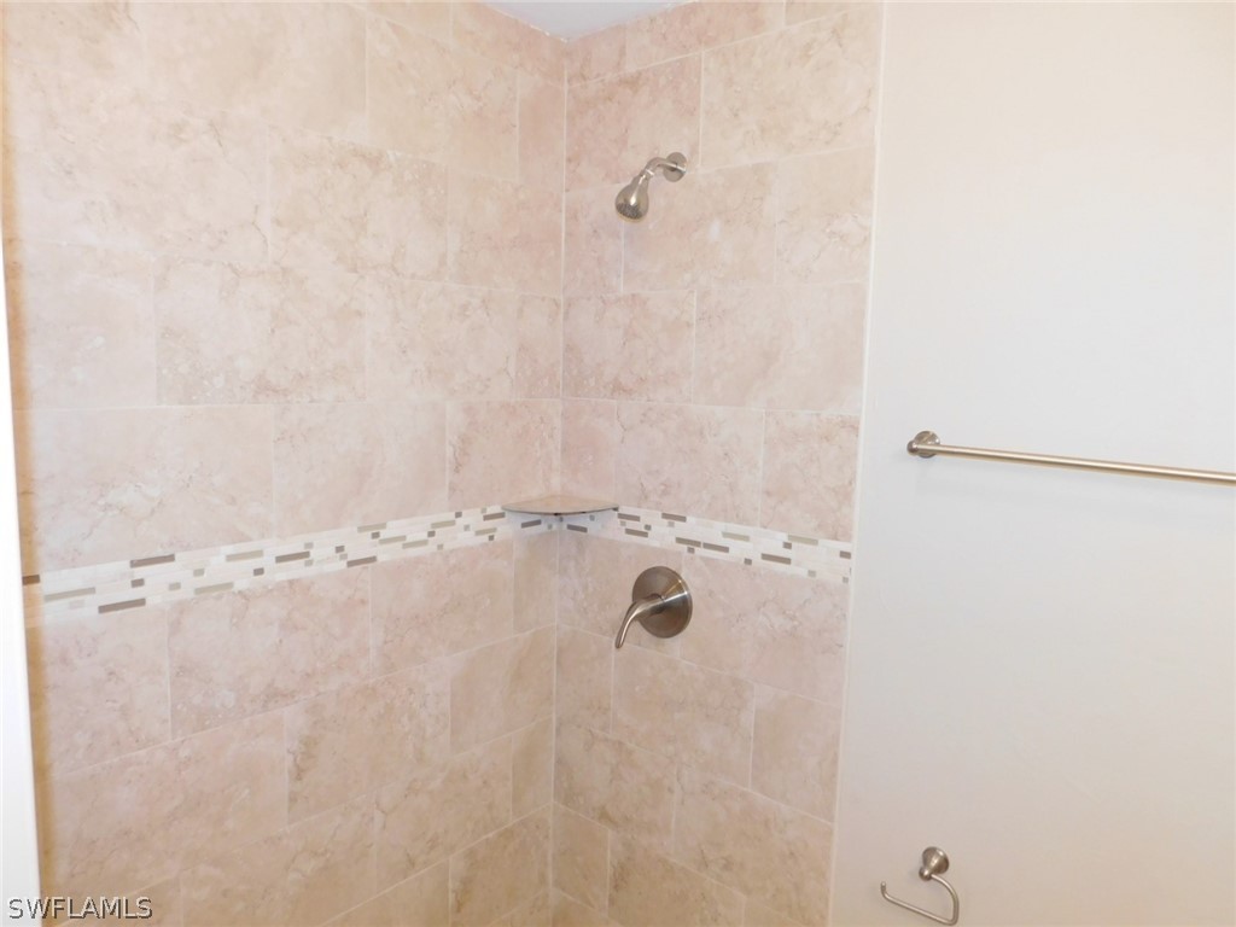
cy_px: 464
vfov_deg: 58.9
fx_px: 821
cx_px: 618
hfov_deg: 73.9
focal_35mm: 23
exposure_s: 1/30
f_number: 3
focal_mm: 4
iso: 250
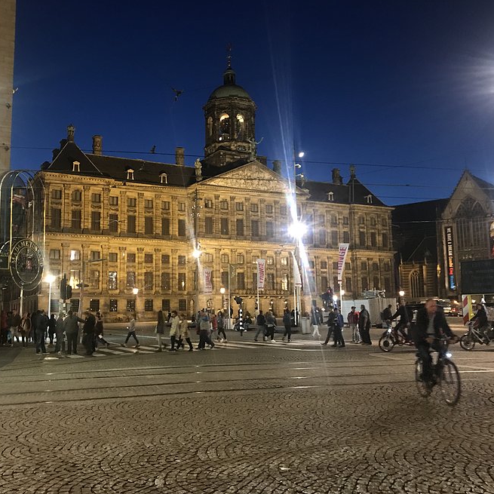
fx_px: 549
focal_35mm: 34
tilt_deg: +6.6
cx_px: 208
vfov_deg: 48.5
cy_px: 248
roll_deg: +0.4
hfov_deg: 48.3
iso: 100
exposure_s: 1/6
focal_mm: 3.99
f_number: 1.8
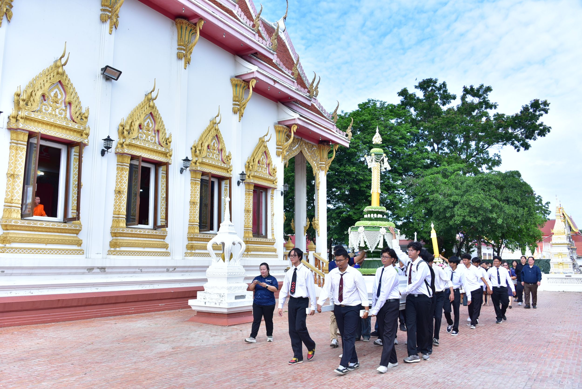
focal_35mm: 28
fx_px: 453
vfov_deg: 46.4
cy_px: 194
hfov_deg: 65.5
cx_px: 291
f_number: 6.3
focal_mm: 28
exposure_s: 1/200
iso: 125
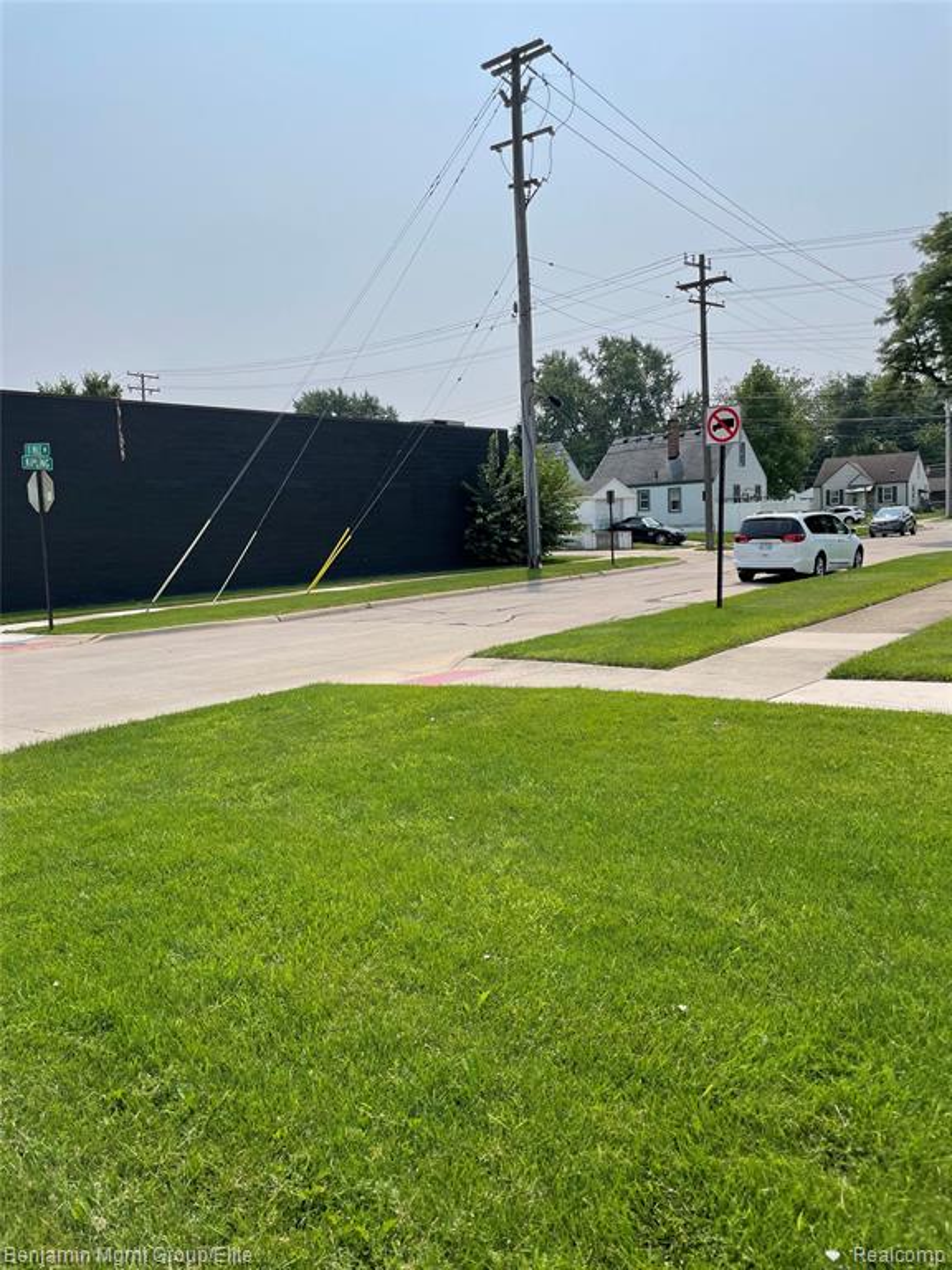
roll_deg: +3.0
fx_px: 953
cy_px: 635
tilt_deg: -6.7
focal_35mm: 26
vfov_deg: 67.3
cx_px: 476
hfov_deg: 53.1
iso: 32
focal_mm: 4.2
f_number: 1.6
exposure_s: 1/7299
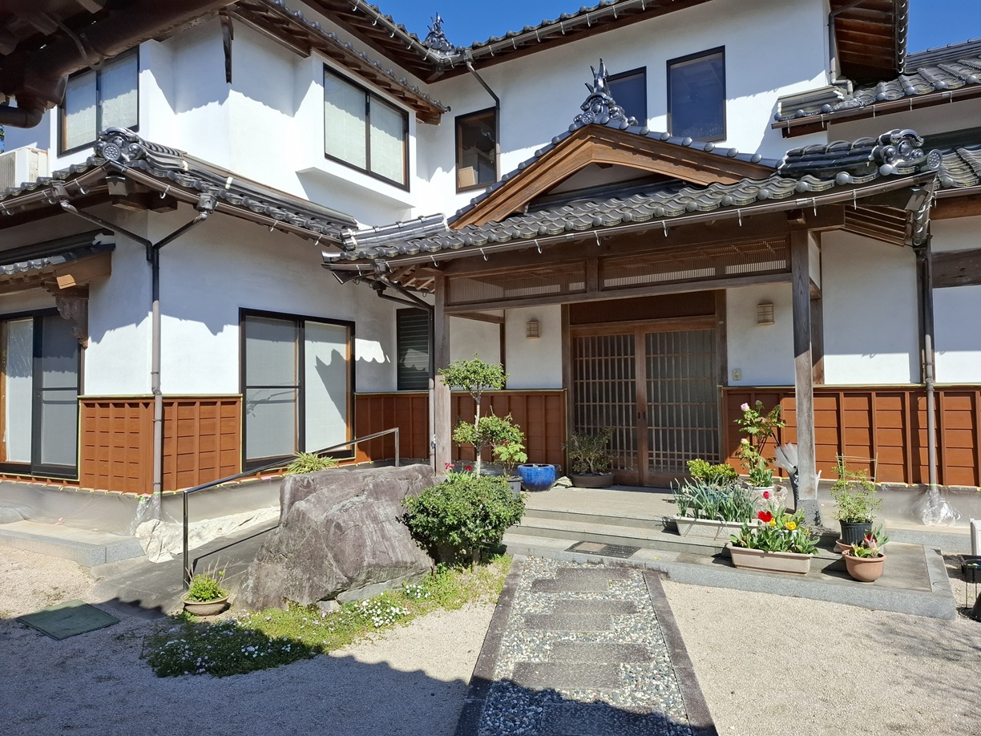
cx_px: 490
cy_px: 368
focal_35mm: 23
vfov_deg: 58.9
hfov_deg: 73.9
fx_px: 652
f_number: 1.8
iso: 50
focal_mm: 5.54
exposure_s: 1/2427
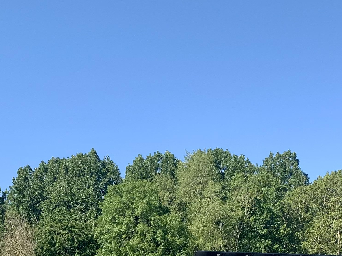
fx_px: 701
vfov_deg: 19.4
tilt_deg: +0.8
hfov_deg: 27.4
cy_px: 315
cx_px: 155
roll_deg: -1.1
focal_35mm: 71
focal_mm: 4.25
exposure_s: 1/1536
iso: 25
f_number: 1.8
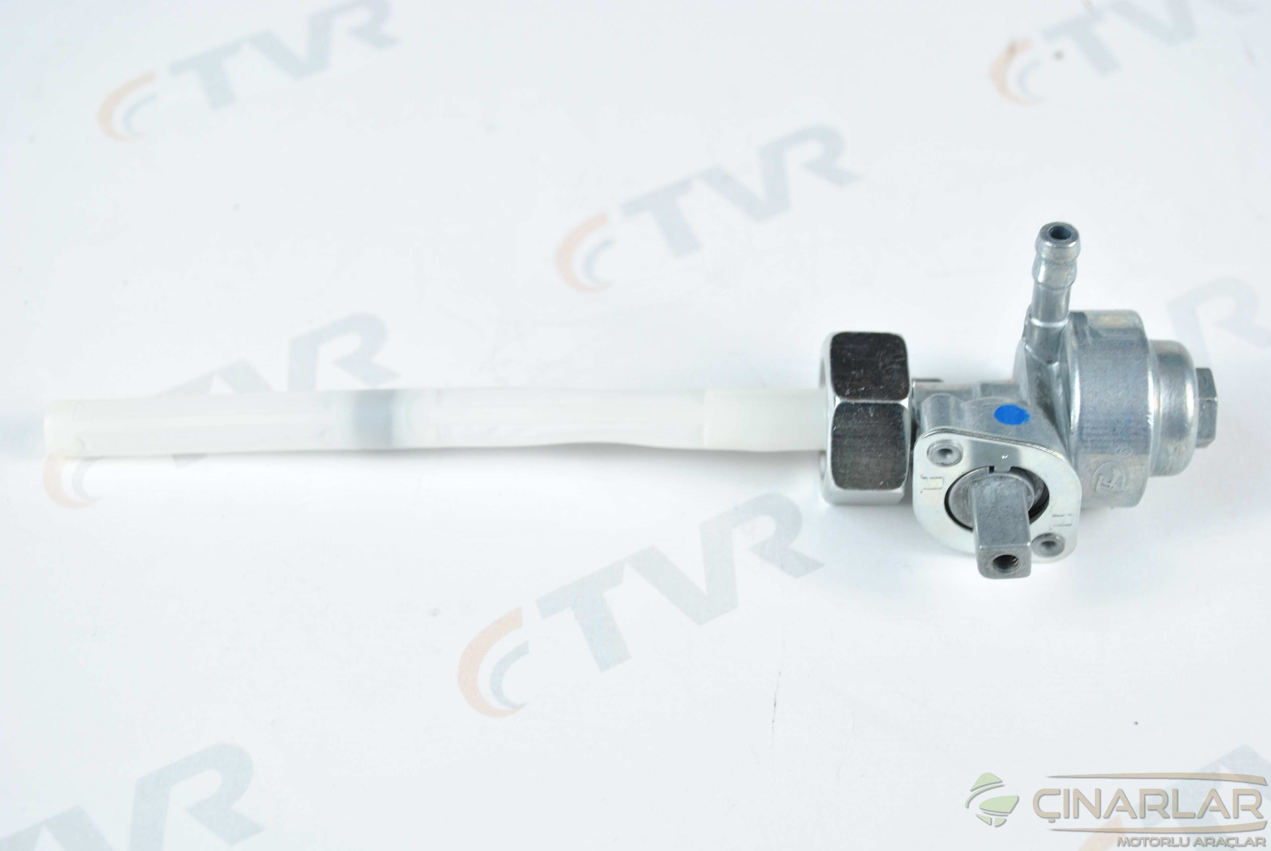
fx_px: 2121
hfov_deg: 33.4
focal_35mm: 60
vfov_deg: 22.7
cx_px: 636
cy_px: 426
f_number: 6.3
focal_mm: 40
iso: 200
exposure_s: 1/15
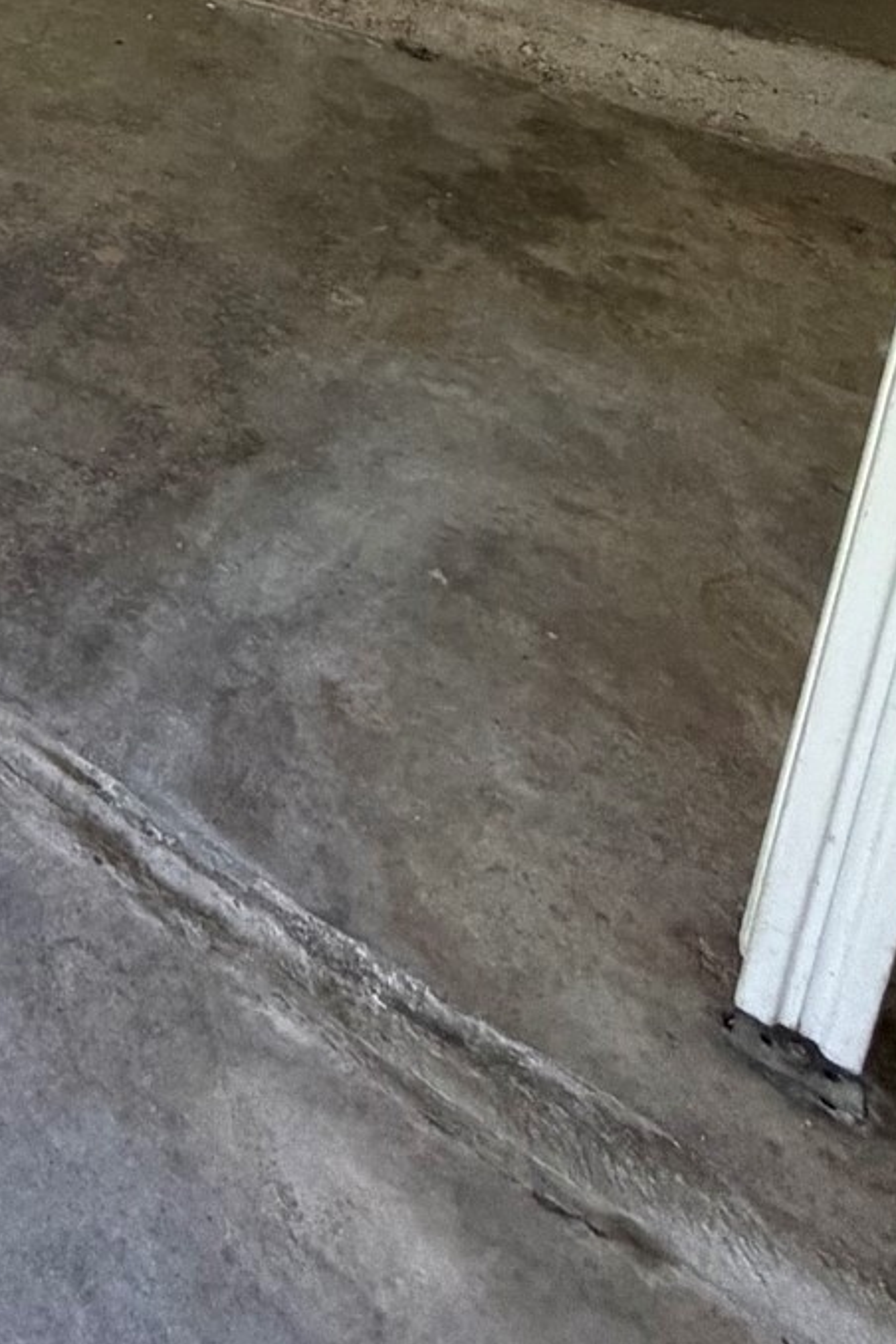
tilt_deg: -11.7
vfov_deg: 33.1
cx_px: -571
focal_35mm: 44
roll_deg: -0.2
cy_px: -398
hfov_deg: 22.6
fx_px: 1643
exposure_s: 1/121
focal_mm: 2.22
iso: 320
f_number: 2.2
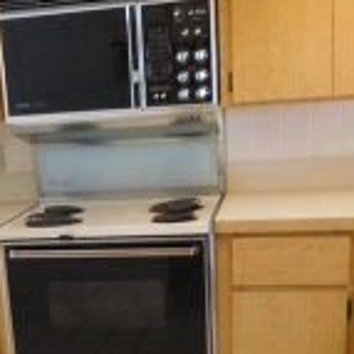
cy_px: 329
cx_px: 83
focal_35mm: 66
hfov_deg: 25.7
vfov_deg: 25.2
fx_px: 764
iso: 360
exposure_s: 1/30
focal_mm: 4.5
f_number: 3.4
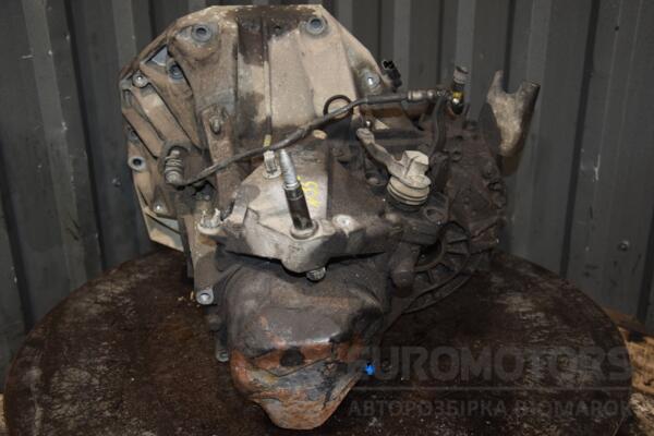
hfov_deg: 46.4
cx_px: 327
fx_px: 763
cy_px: 218
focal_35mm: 42
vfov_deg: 31.9
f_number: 5
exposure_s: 1/60
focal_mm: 28
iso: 800
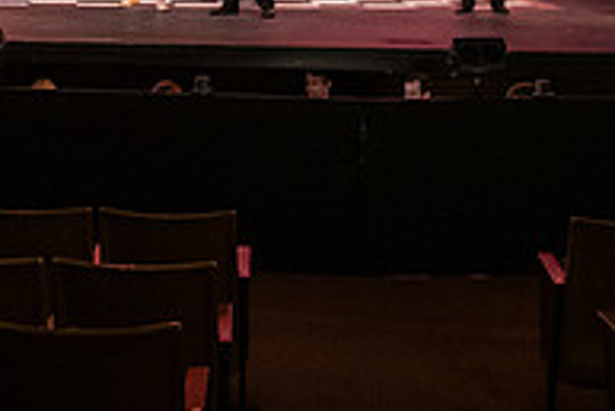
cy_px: -170
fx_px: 1385
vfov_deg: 15.8
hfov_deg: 24.8
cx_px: 166
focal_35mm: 81
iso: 2500
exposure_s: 1/200
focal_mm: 27
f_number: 3.2
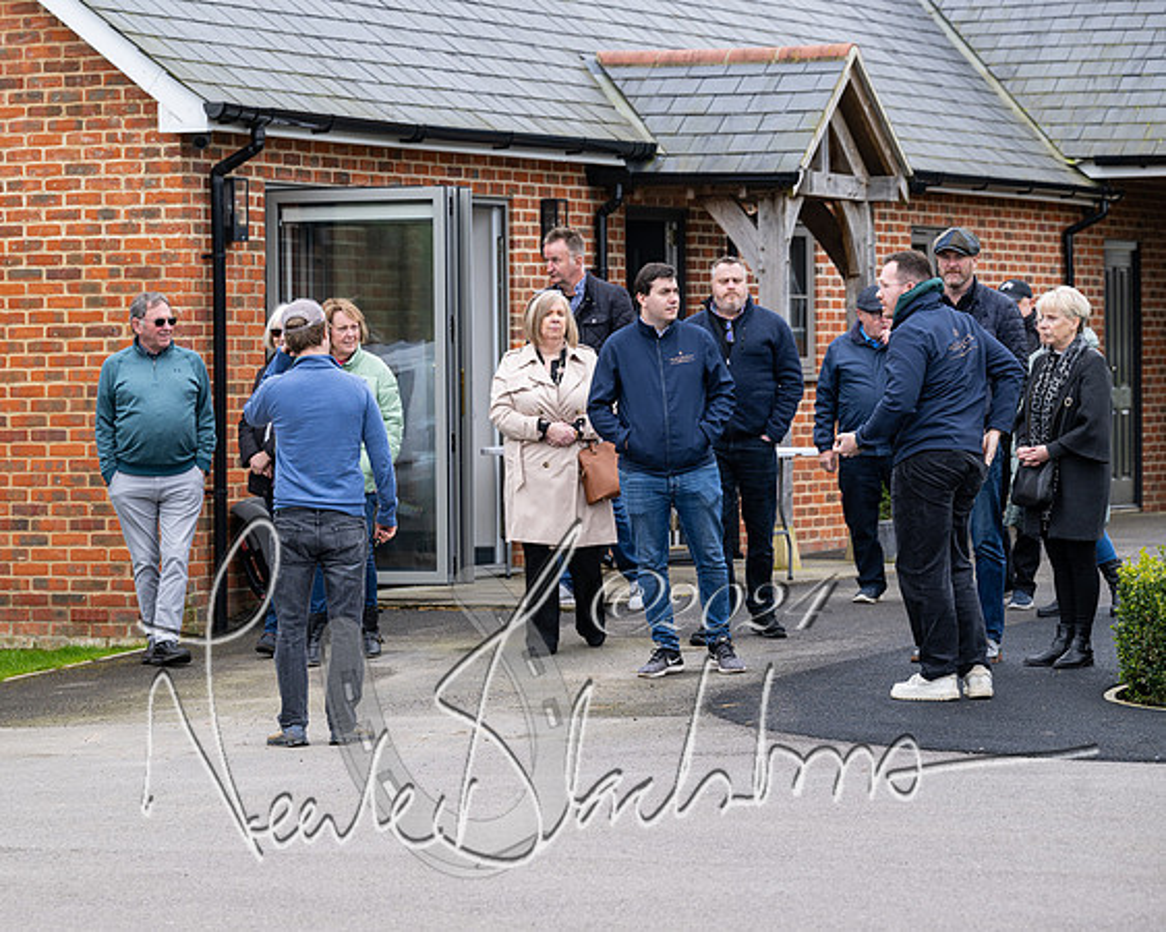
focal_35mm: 146
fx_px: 5051
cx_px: 497
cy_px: 466
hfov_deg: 13.2
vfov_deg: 10.5
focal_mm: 130
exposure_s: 1/320
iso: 200
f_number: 5
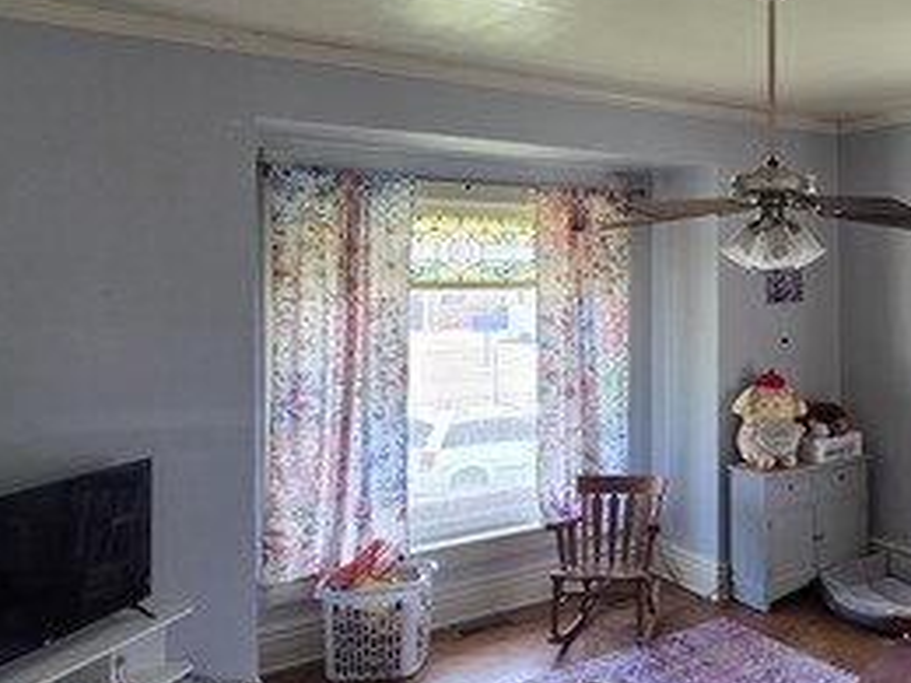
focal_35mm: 32
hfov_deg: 51.1
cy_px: 280
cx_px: 799
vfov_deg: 44.0
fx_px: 842
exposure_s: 1/120
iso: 160
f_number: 1.9
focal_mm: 2.2
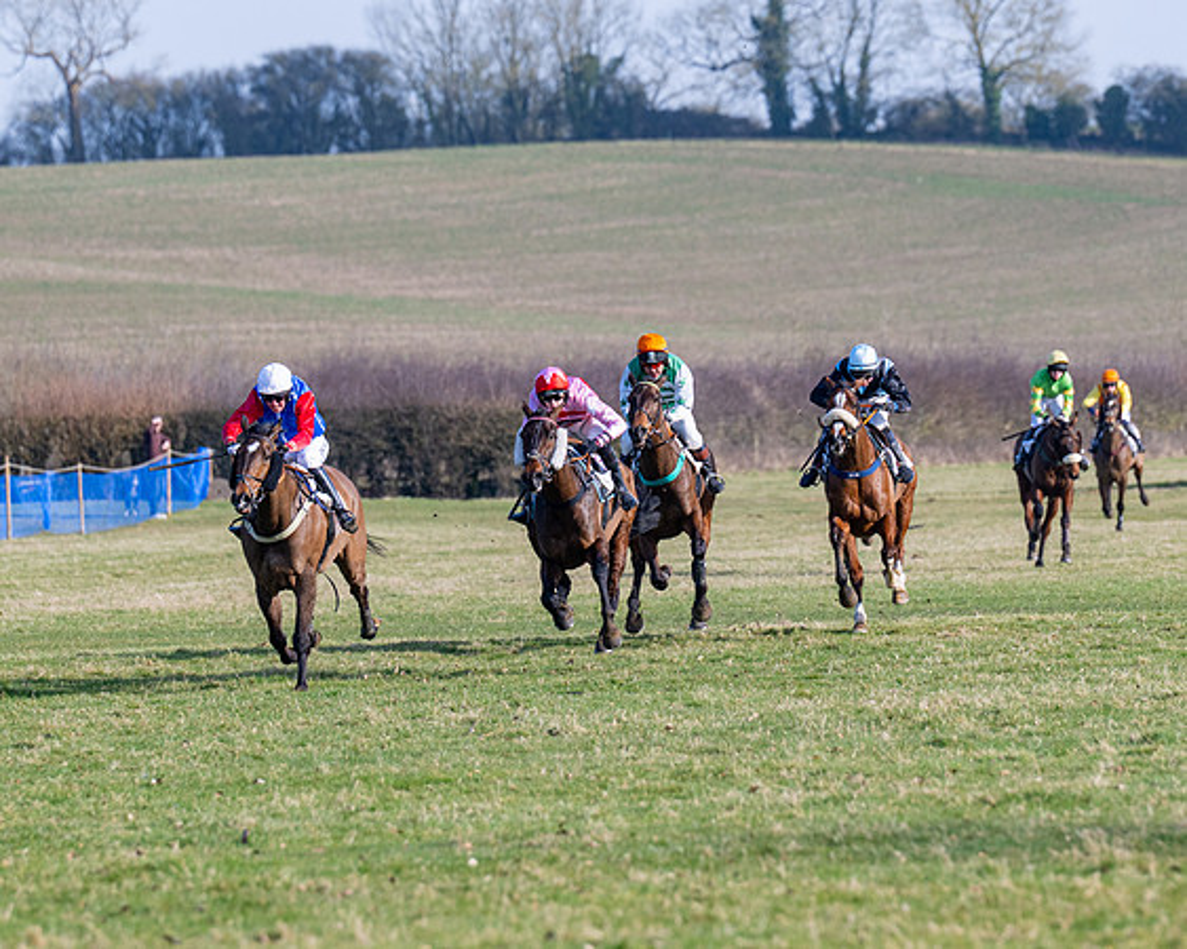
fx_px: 11861
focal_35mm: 338
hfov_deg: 5.7
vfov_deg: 4.6
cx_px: 523
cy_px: 484
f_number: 4
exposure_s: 1/1600
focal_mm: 185
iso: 200
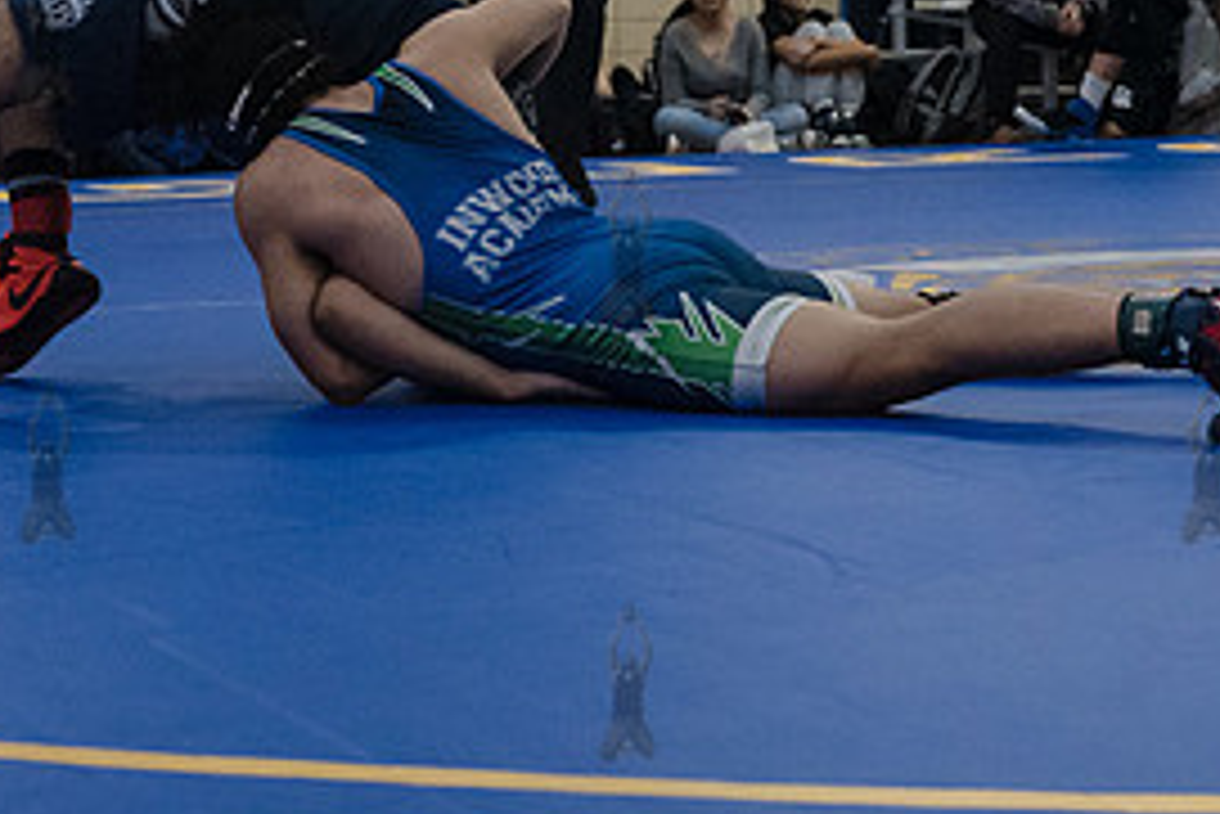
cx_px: 482
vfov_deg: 12.8
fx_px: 3628
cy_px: 235
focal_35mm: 107
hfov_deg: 19.1
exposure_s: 1/400
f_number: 3.2
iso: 6400
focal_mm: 42
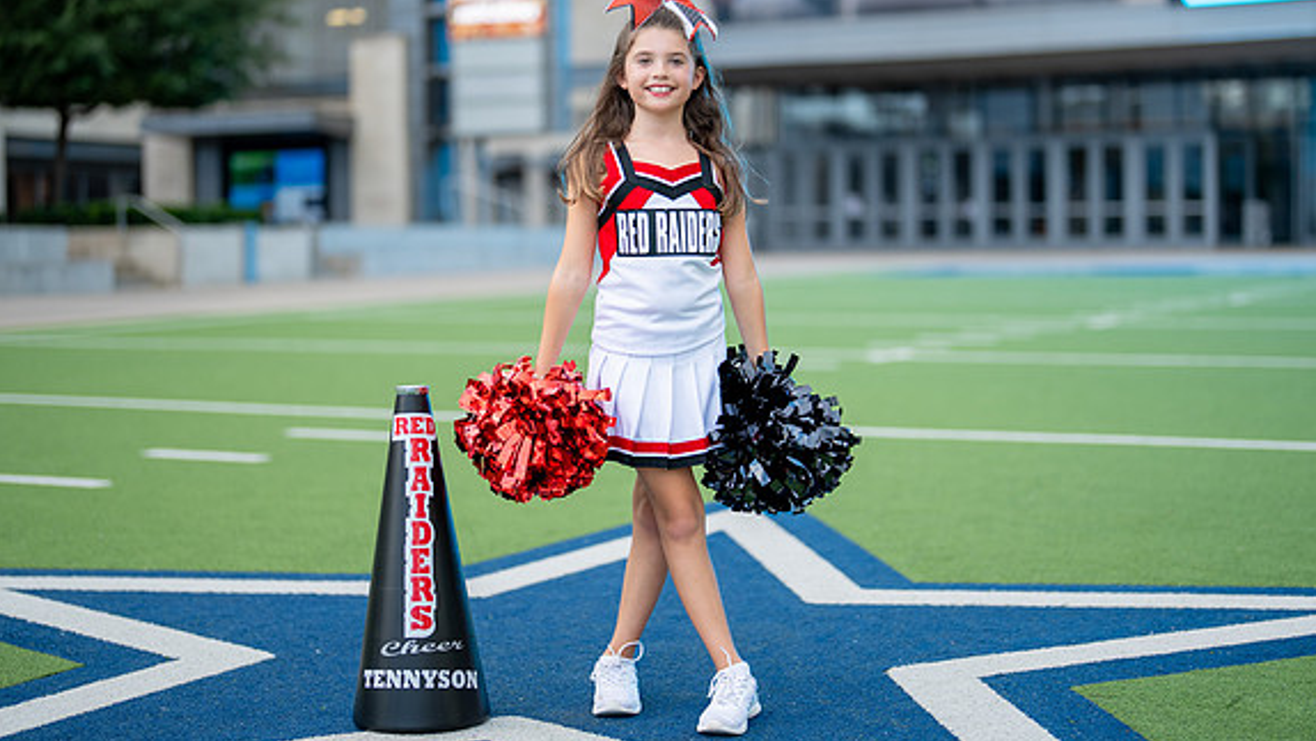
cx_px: 674
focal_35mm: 64
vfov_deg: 18.8
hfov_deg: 32.8
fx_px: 2233
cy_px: 304
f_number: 1.2
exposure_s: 1/1250
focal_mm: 50
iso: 160
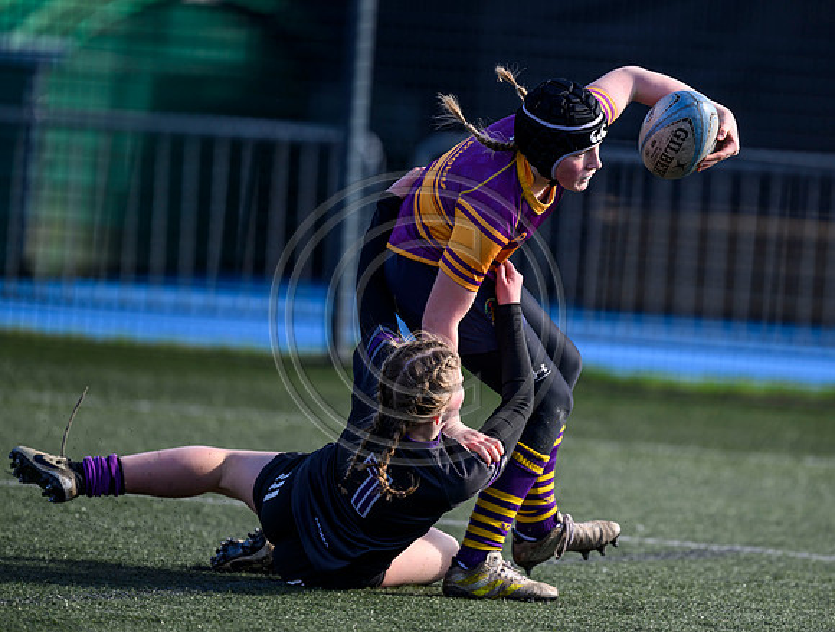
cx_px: 525
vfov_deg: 3.1
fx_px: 11668
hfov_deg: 4.1
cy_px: 282
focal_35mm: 482
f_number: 3.2
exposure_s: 1/1250
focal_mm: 400
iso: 200
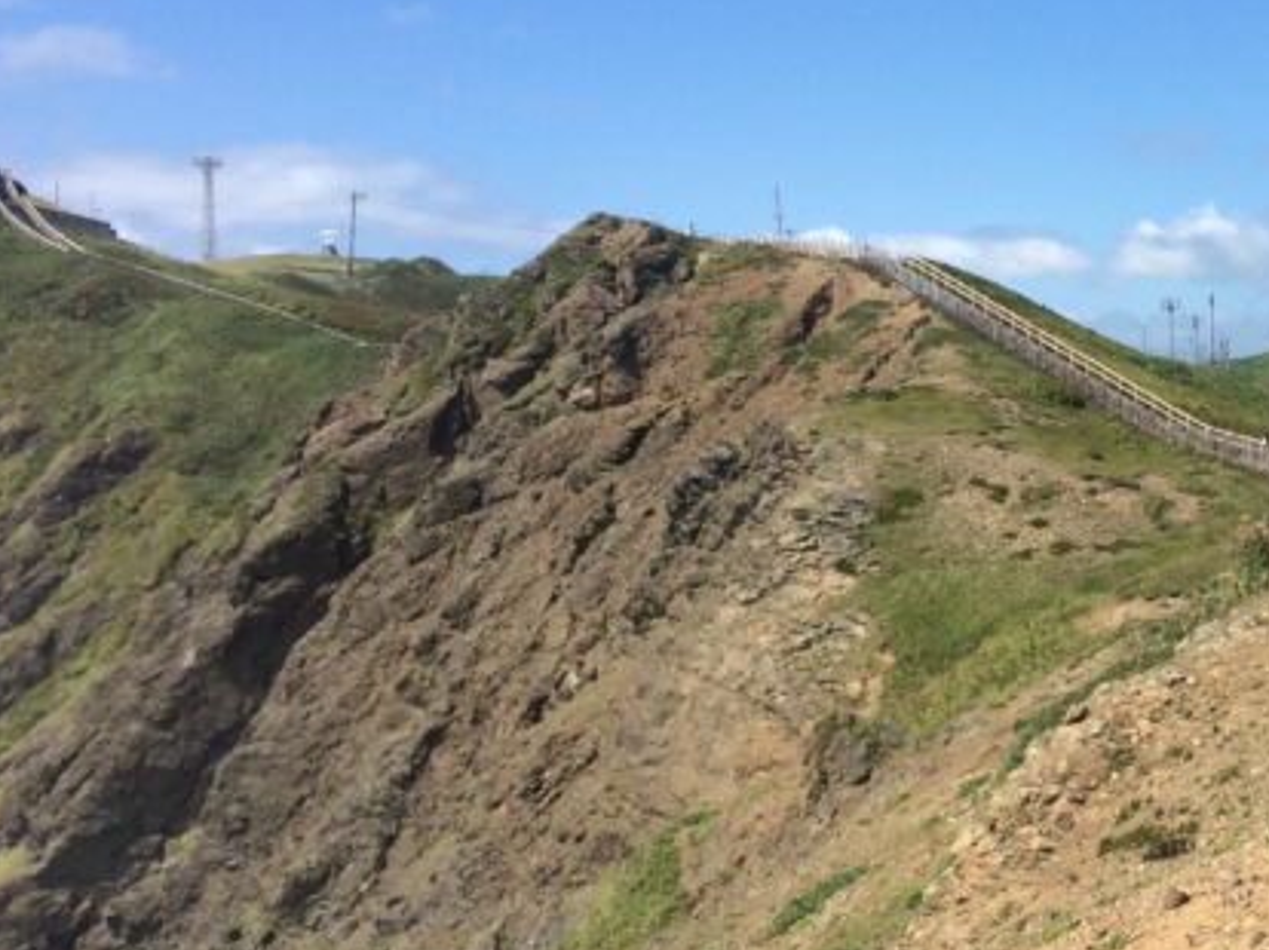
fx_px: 2125
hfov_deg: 31.4
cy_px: 512
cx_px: 1189
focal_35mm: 58
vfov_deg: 25.2
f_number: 2.2
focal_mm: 4.12
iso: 40
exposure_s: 1/2564
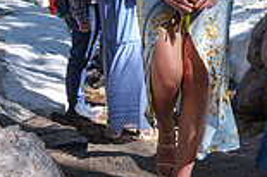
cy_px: -47
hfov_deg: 19.9
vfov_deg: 13.1
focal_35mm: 101
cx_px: 229
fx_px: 748
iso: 250
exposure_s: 1/1100
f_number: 2.8
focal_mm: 18
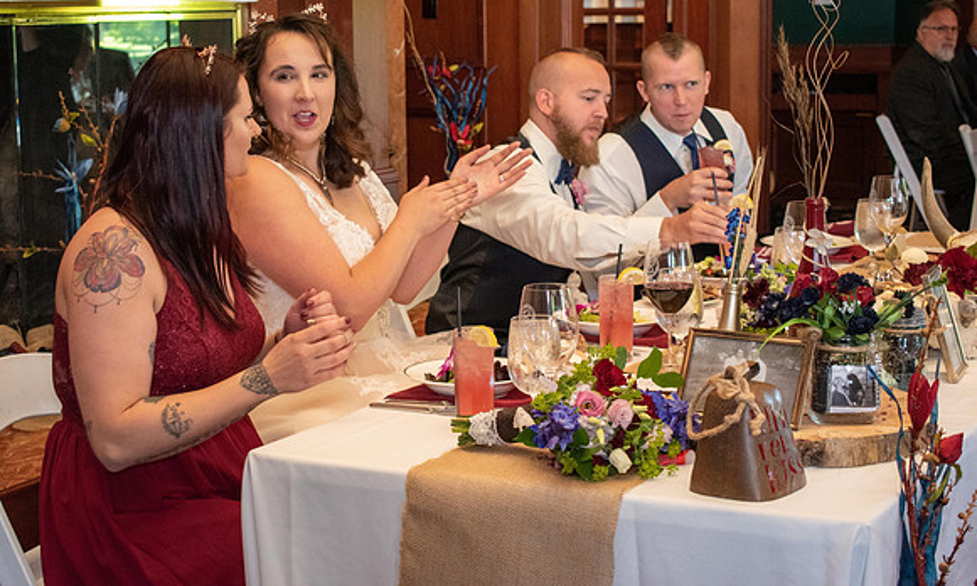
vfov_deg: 19.3
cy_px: 241
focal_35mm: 66
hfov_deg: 31.6
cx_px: 459
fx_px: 1726
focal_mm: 40
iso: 2800
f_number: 5
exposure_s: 1/60
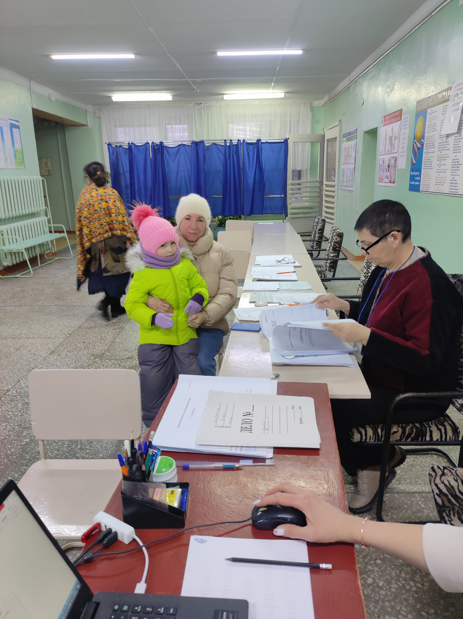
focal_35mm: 25
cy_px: 310
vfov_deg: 69.4
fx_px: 447
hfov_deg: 54.8
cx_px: 232
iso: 420
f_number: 1.79
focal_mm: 4.7
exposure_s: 1/30
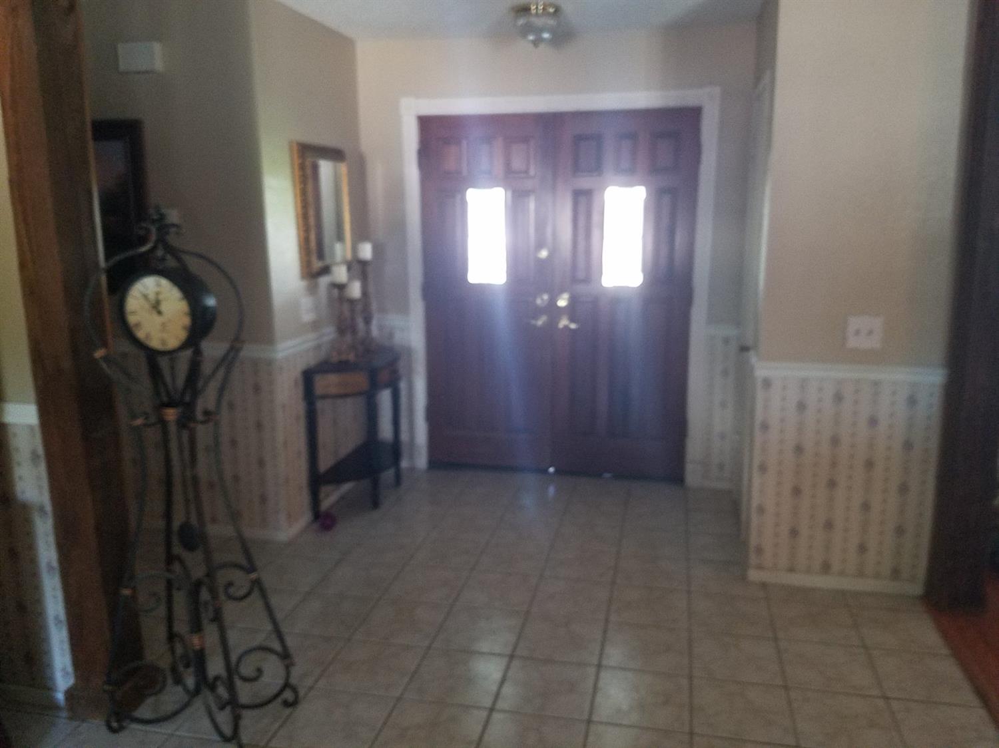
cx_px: 500
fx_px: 750
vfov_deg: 53.0
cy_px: 374
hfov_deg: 67.3
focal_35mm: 26
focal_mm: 4.2
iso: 250
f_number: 1.7
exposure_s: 1/10
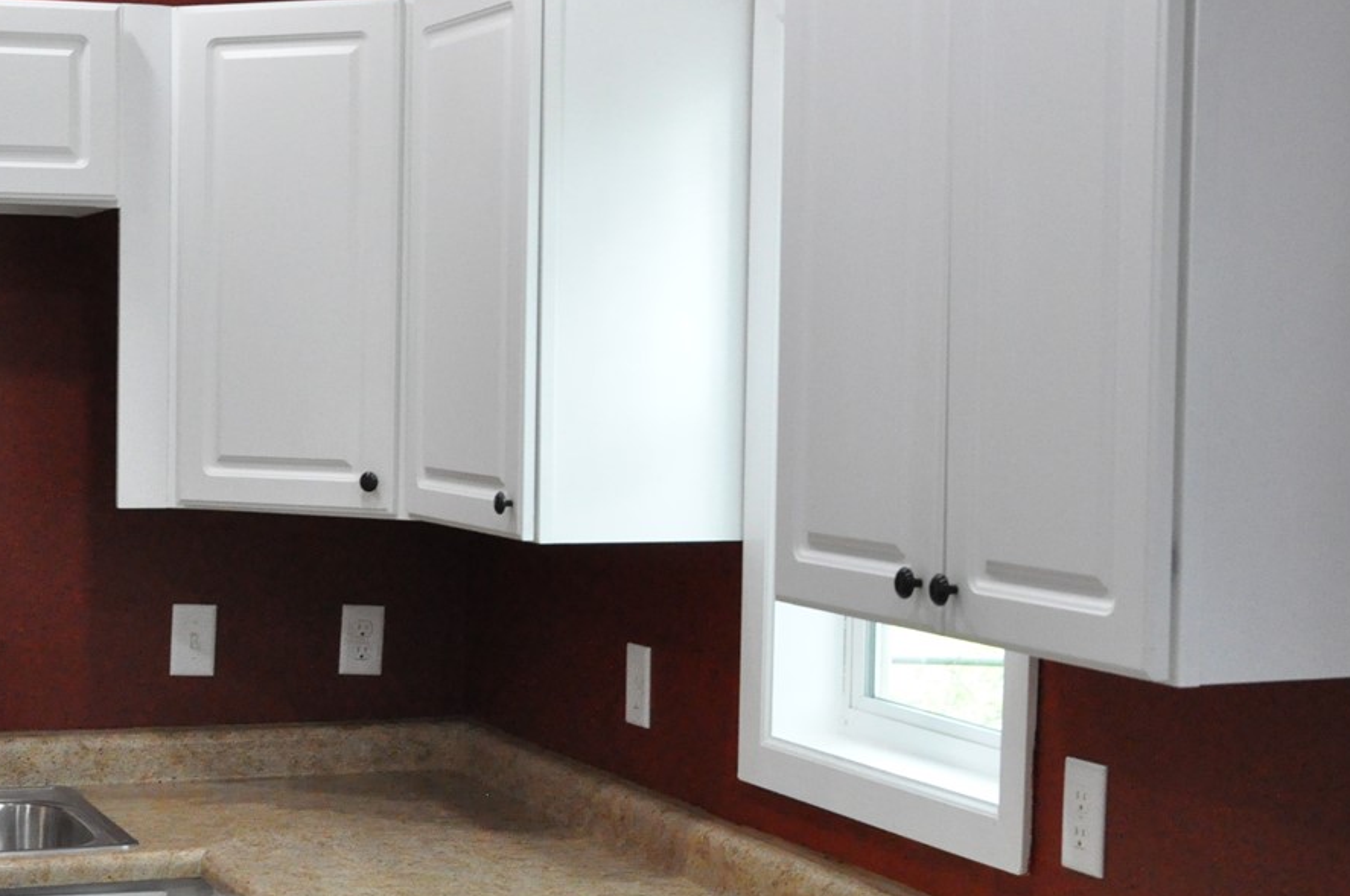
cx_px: 374
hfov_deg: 28.9
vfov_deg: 19.6
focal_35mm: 69
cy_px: 602
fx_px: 2584
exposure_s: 1/160
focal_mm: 24
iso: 3200
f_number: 6.3
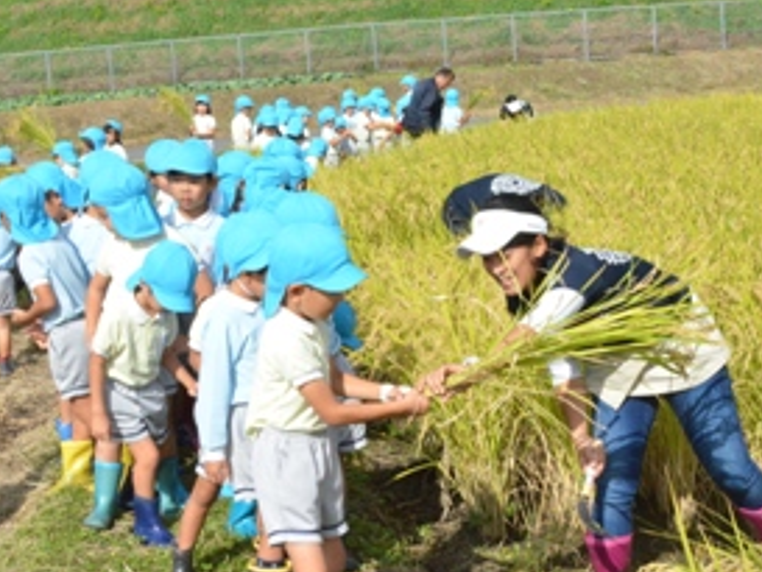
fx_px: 1299
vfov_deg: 24.8
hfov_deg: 32.7
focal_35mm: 59
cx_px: 424
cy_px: 275
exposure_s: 1/1600
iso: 4000
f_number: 20
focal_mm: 28
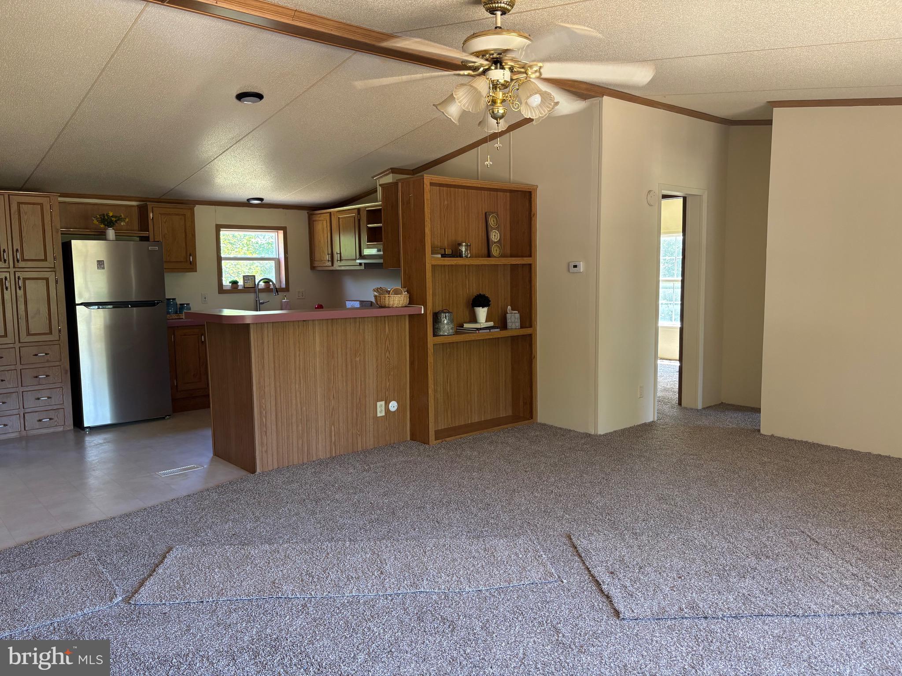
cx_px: 451
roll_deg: +1.2
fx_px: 677
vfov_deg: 53.1
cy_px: 338
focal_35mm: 26
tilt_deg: -5.7
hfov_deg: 67.3
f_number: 1.6
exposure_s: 1/74
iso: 125
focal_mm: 5.96
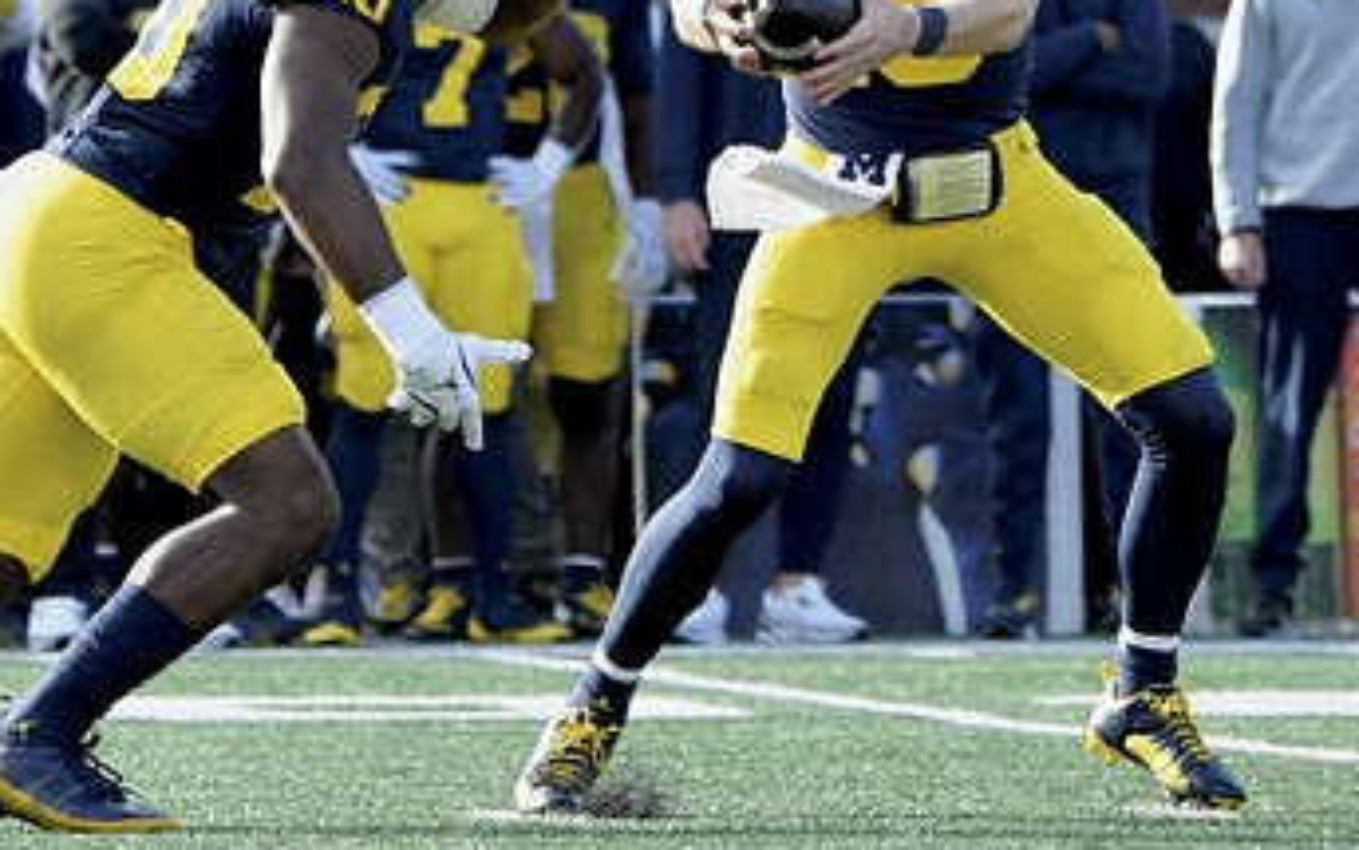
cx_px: 636
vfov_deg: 2.3
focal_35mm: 566
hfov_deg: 3.7
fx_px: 20963
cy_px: 178
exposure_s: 1/1250
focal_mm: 220
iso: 1250
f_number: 5.3
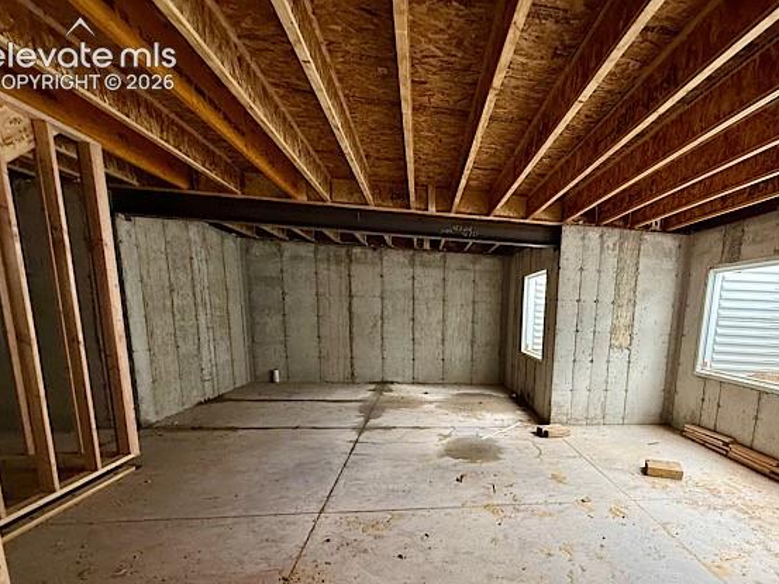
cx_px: 503
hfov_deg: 82.5
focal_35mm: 19
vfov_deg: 66.6
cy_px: 395
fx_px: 428
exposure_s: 1/99
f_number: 2.2
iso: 250
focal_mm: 2.22
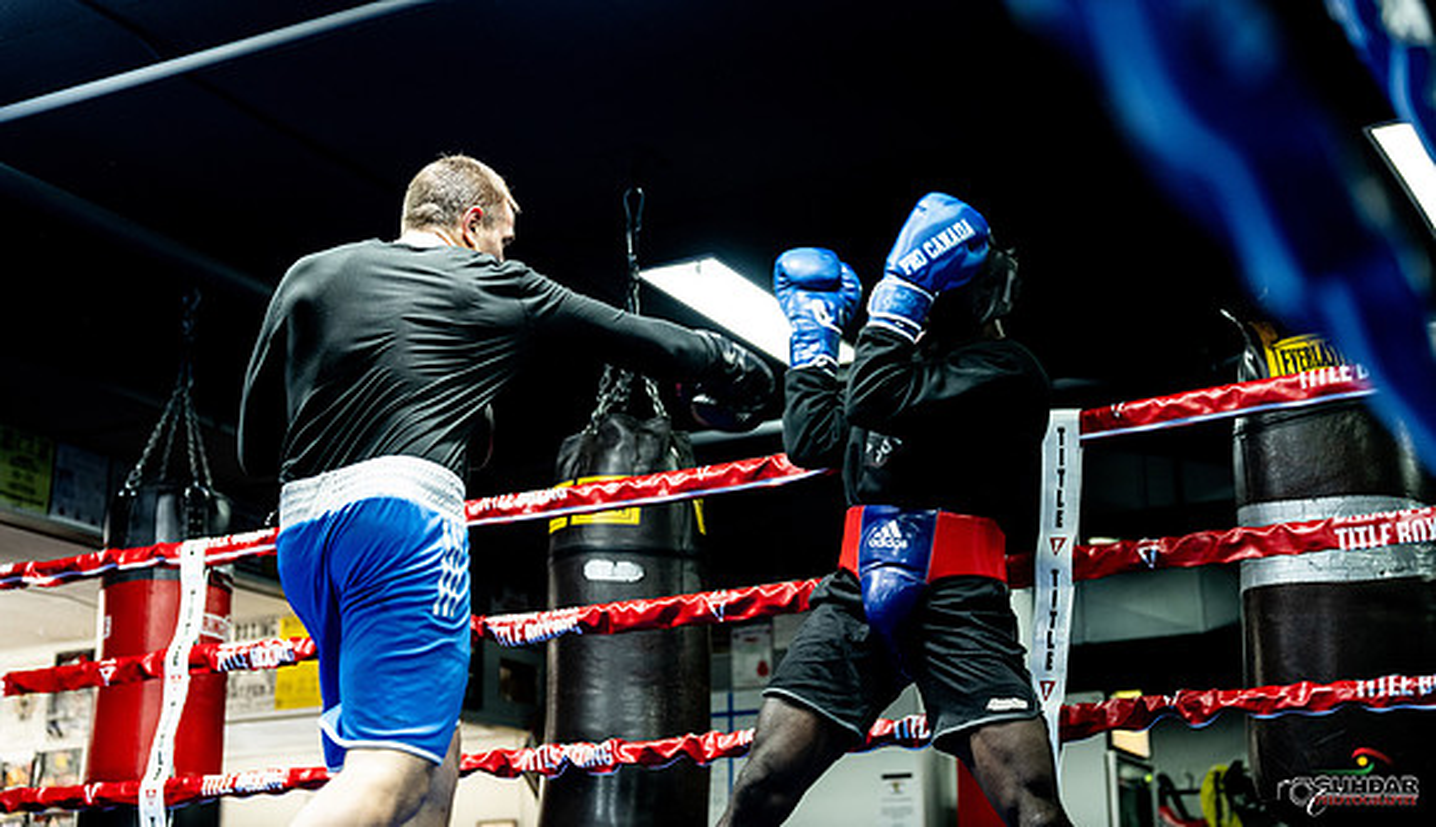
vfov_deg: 21.6
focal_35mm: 56
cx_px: 696
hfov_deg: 36.8
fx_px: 2159
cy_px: 309
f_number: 2.5
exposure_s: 1/320
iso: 3200
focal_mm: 50
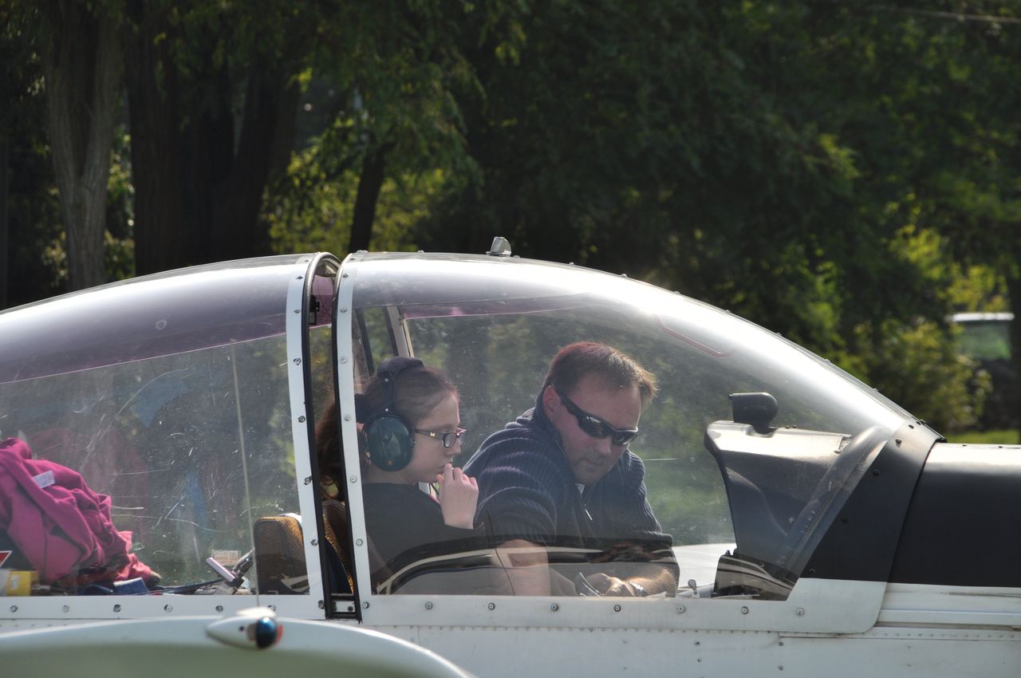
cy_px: 339
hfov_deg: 6.9
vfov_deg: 4.6
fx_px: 8497
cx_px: 510
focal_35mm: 300
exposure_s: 1/400
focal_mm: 200
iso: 200
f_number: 10
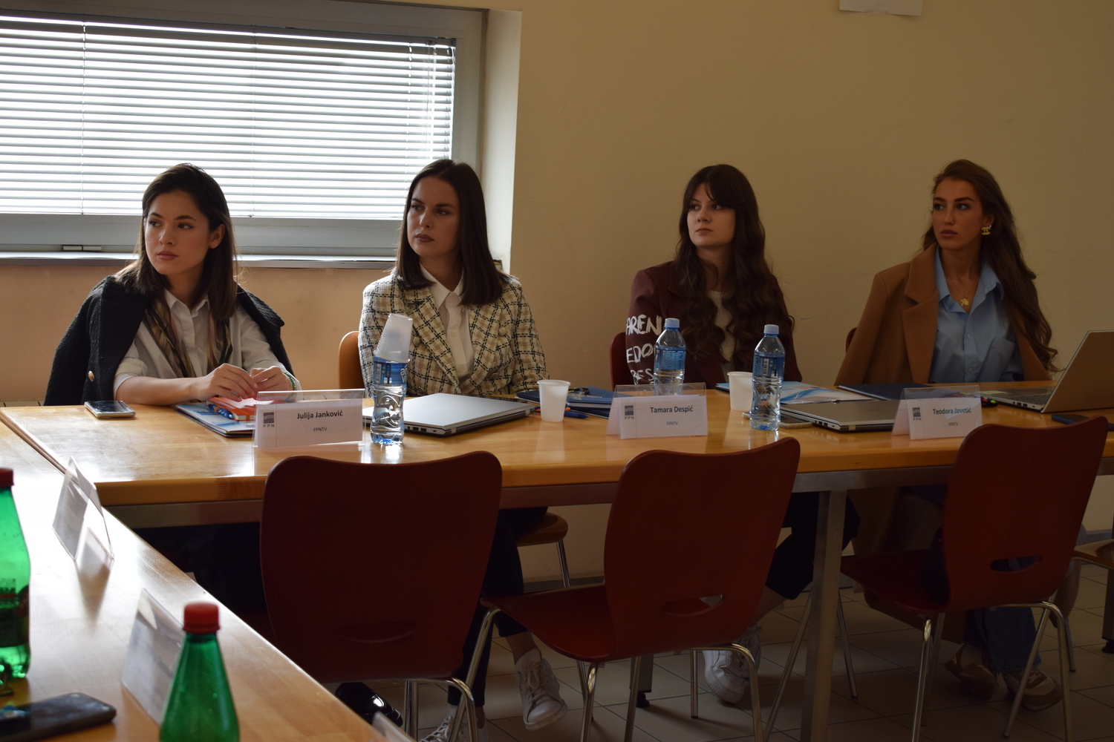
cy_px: 371
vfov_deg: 22.6
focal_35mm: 60
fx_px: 1857
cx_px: 557
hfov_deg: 33.4
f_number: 7.1
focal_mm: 40
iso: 400
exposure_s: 1/200
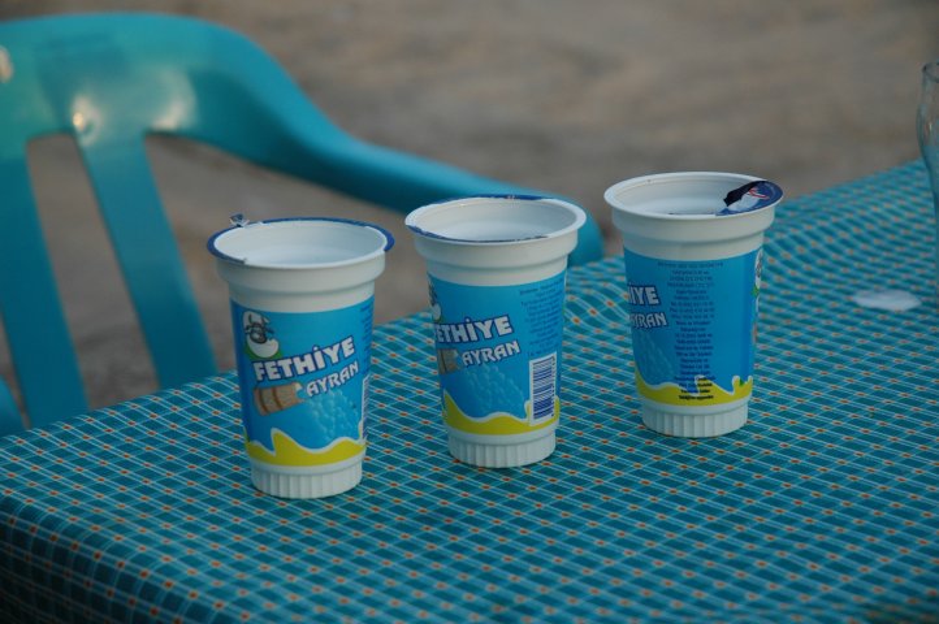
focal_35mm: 105
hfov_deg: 19.5
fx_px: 2736
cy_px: 312
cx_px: 470
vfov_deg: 13.0
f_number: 5.6
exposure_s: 1/125
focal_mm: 70
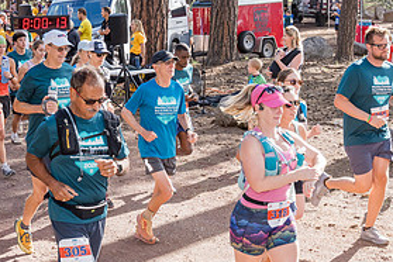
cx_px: 165
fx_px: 895
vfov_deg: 16.6
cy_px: 178
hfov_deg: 24.7
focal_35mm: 82
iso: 800
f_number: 5
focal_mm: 39.4
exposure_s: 1/640
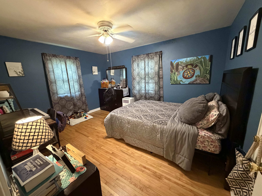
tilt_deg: -11.4
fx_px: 106
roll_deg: +3.1
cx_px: 131
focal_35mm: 14
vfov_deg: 85.7
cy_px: 98
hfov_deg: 102.1
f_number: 2.2
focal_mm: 2.22
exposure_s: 1/60
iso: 1250
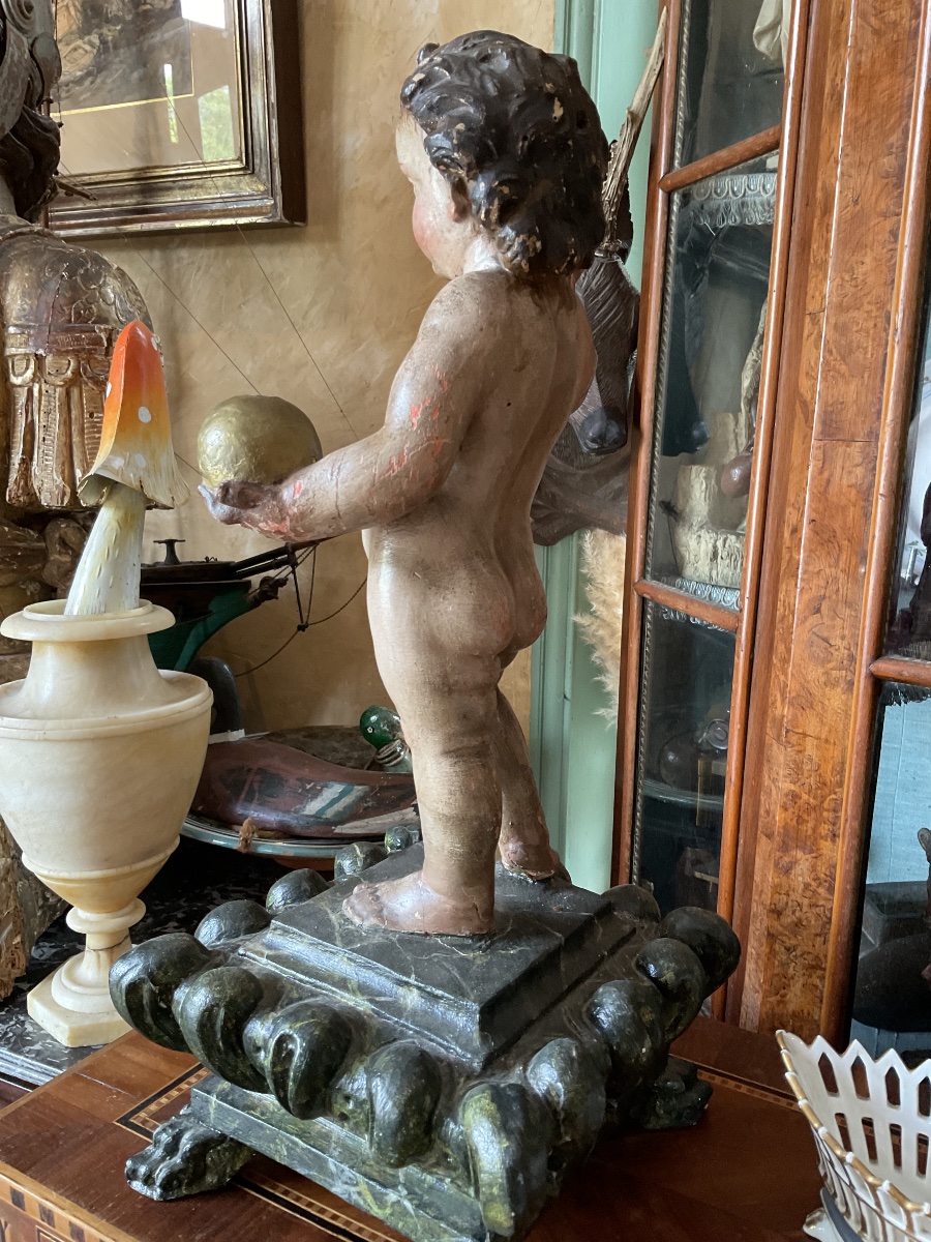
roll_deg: -2.5
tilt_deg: -11.2
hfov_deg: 48.2
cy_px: 621
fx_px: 1040
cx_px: 466
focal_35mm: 29
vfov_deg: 61.7
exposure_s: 1/60
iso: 160
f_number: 1.8
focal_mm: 3
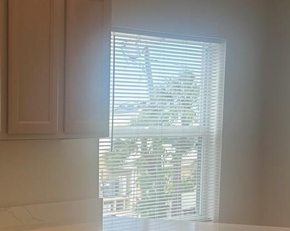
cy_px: 238
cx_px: -112
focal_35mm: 78
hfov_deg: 21.5
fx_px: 669
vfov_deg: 19.0
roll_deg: +1.1
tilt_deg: -8.0
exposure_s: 1/120
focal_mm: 5.7
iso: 40
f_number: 1.5
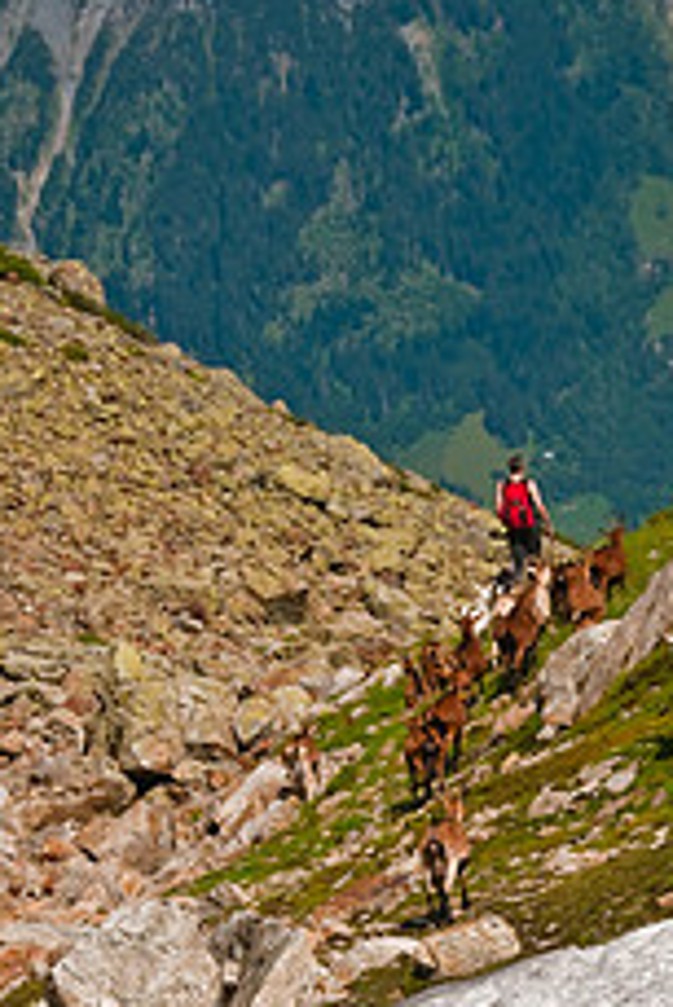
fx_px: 5767
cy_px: 875
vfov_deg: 9.9
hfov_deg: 6.7
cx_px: 572
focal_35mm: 206
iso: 200
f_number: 8
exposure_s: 1/250
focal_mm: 70
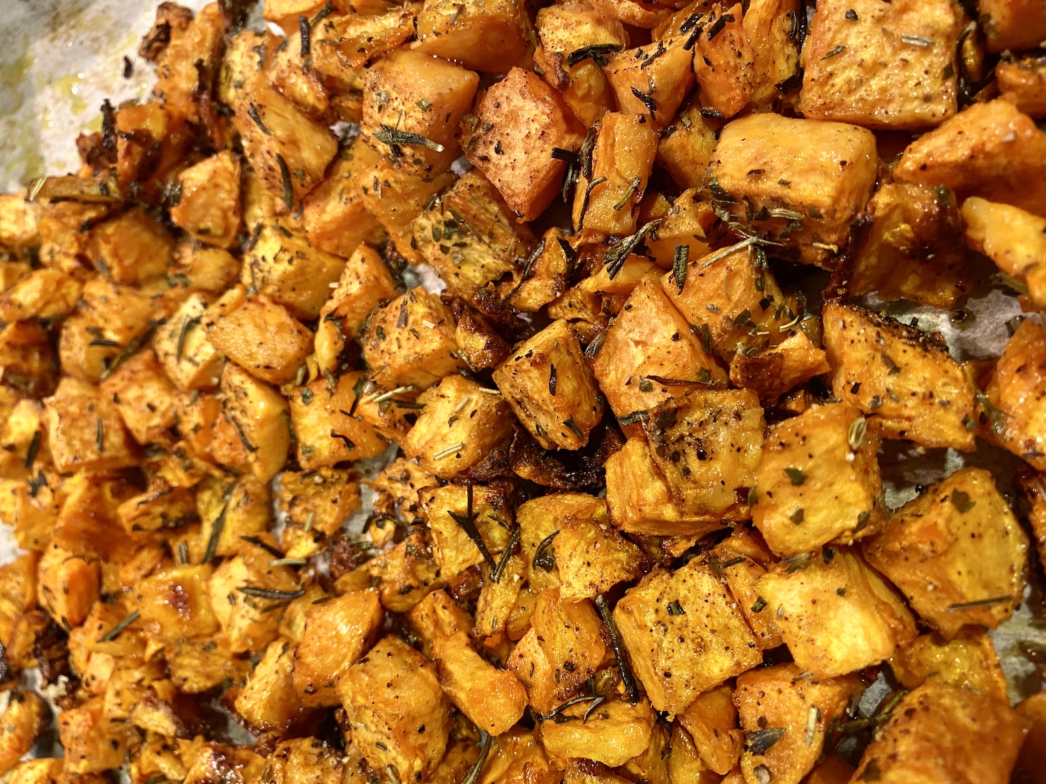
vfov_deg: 53.1
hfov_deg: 67.3
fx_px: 786
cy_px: 392
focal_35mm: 26
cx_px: 523
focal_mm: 4.25
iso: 250
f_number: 1.8
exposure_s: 1/60
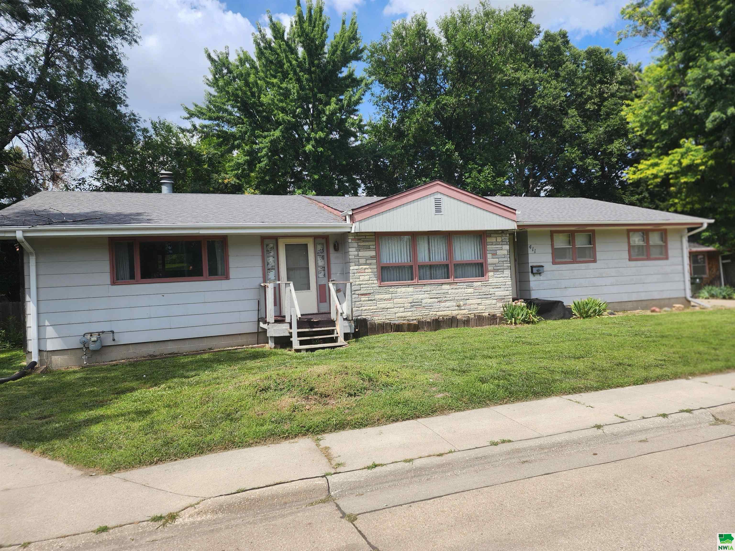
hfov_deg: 73.9
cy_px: 276
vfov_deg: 58.9
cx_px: 368
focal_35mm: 23
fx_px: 488
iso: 12
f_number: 1.8
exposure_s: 1/1084
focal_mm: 6.4
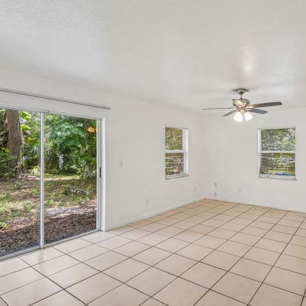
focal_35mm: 21
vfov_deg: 72.1
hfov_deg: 70.3
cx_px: 201
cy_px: 156
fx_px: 210
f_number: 8
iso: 400
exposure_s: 1/50
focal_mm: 16
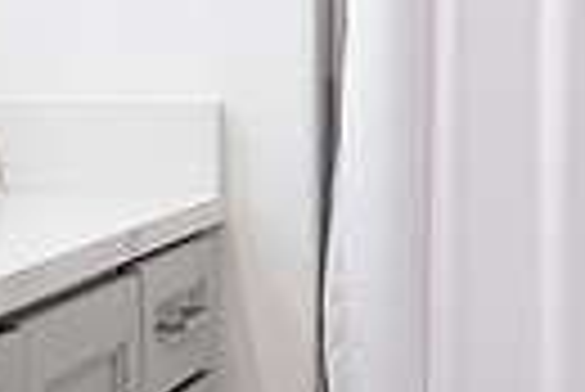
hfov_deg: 12.8
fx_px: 2538
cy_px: 277
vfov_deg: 8.8
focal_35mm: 156
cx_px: 738
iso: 800
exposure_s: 1/125
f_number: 4
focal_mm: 35
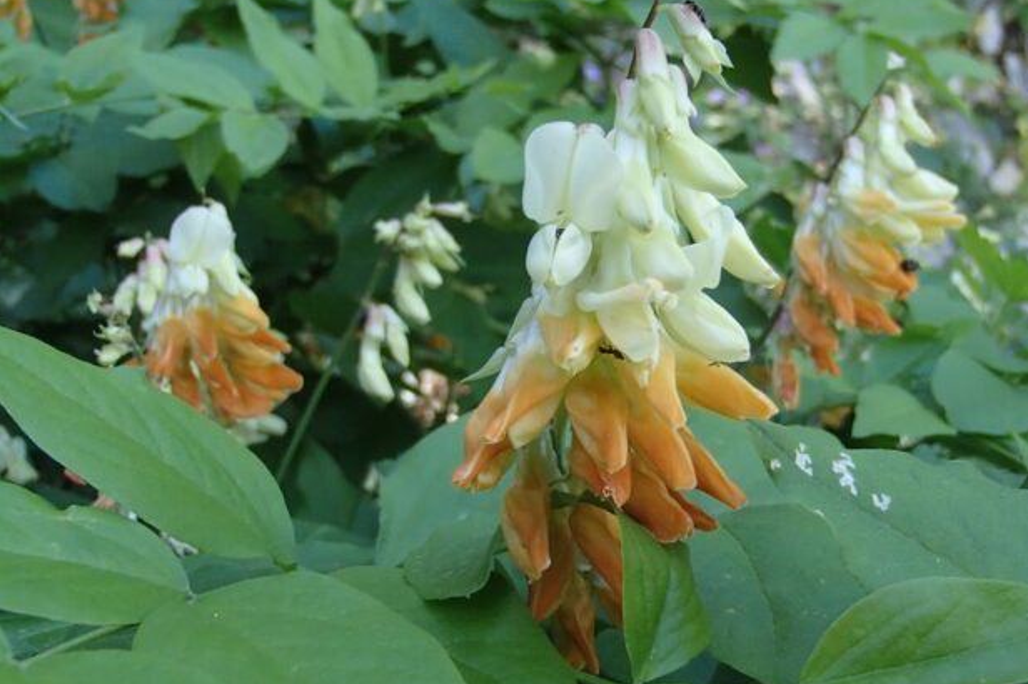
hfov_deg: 41.0
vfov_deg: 28.0
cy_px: 354
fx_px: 1370
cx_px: 612
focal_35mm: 48
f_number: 4.7
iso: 250
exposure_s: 1/160
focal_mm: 6.64
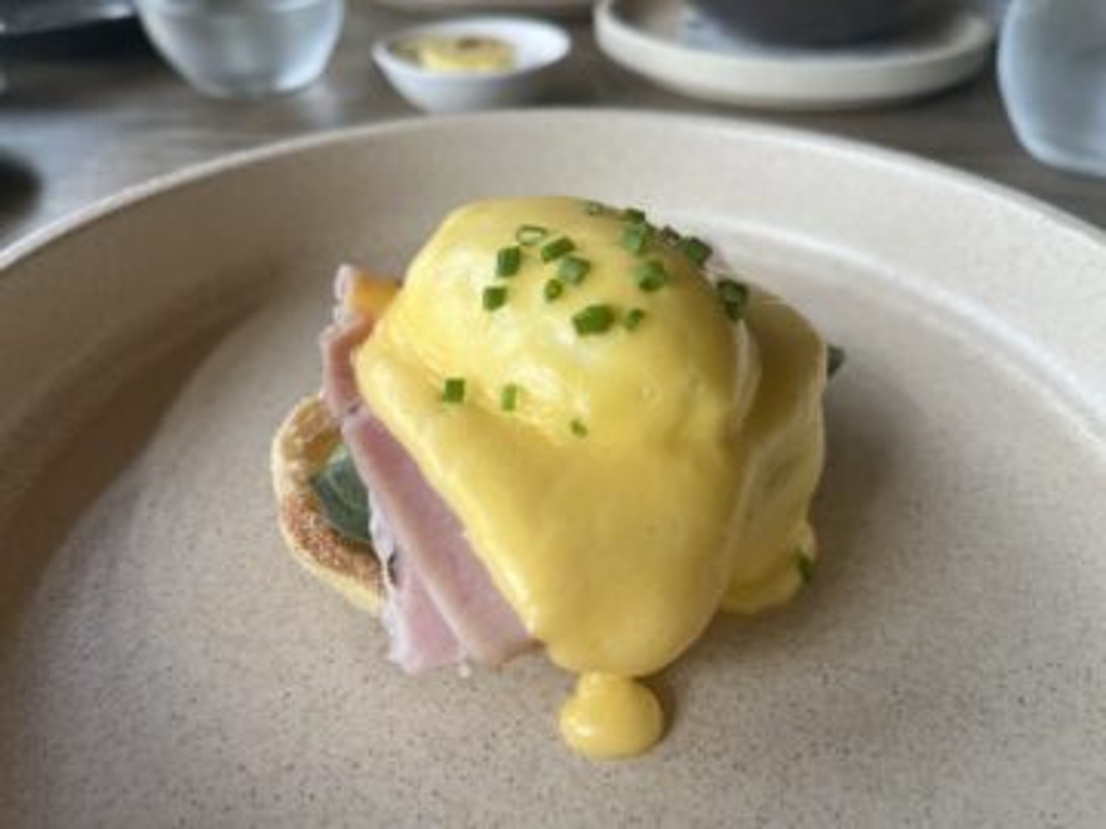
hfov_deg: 67.3
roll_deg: +0.1
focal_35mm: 26
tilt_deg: -38.2
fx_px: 831
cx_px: 553
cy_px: 414
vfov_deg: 53.1
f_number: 1.6
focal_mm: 5.1
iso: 50
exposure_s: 1/649
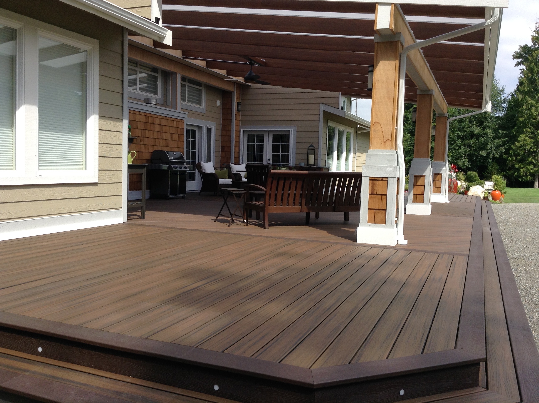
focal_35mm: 33
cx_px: 270
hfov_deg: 55.4
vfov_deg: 42.8
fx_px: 513
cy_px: 202
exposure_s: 1/742
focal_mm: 3.3
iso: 32
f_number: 2.4
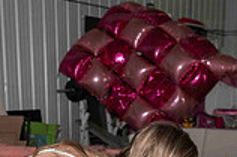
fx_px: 631
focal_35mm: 96
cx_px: 155
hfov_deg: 21.2
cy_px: 273
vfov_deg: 13.0
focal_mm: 24
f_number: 4
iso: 400
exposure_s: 1/1000
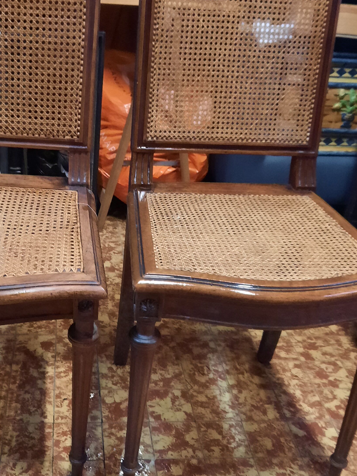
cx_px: 128
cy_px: 225
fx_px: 633
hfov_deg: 31.3
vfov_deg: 41.2
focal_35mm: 46
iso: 640
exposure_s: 1/20
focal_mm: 4.6
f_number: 2
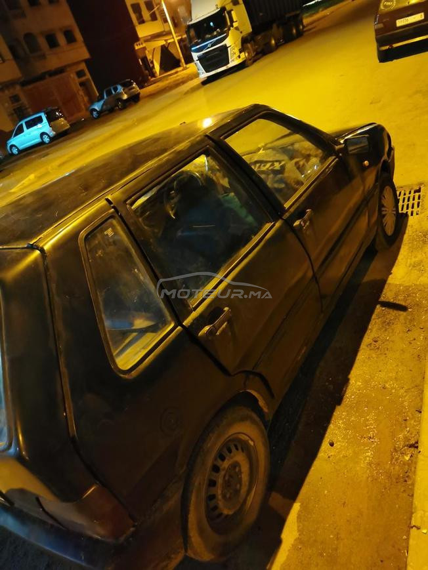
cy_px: 285
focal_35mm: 27
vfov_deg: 65.3
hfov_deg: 51.4
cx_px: 214
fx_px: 445
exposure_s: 1/16.7
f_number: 1.6
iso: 2000
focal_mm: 5.56
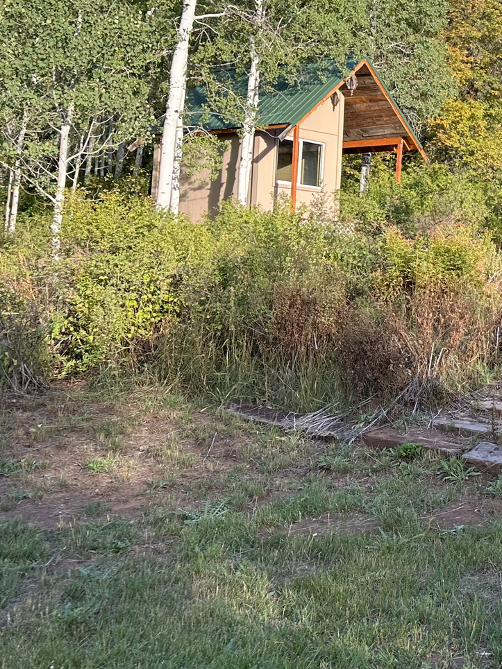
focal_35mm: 51
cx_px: 685
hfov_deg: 24.3
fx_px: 986
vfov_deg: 36.8
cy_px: 186
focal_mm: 6.86
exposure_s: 1/630
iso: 80
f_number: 1.78
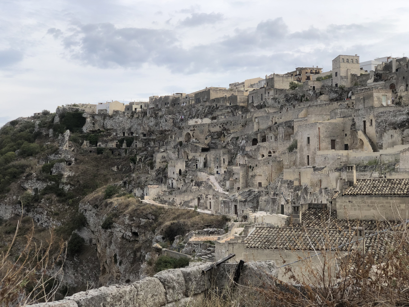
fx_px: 614
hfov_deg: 36.8
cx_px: 204
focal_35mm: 52
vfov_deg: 28.0
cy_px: 154
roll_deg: +1.5
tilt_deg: +2.3
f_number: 2.4
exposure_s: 1/552
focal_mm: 6
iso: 16
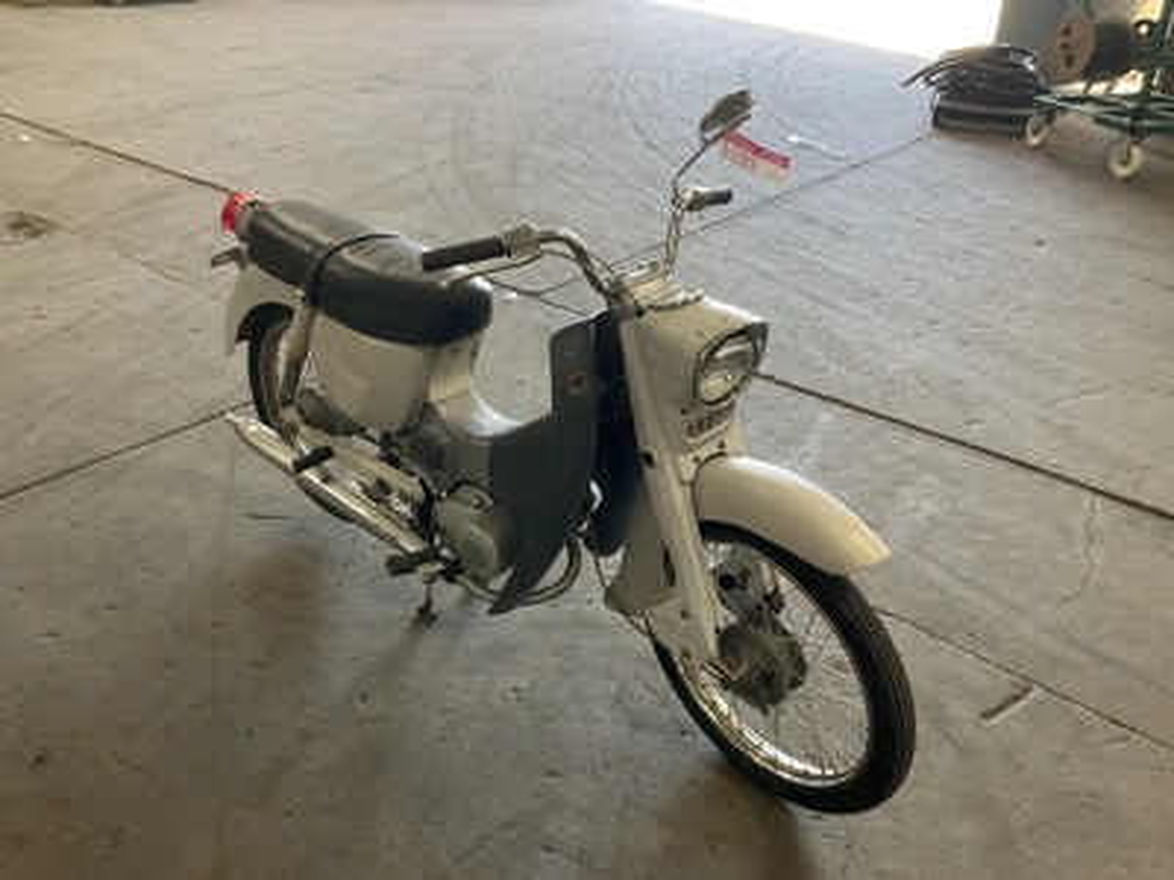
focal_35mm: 29
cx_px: 587
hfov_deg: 61.7
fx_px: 984
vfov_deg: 48.2
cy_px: 440
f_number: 1.8
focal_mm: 3
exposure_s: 1/60
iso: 64
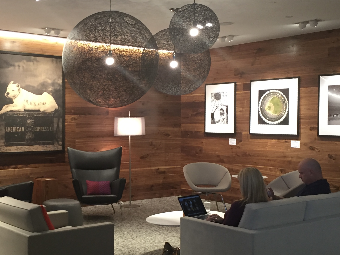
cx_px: 170
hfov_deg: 61.7
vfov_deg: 48.2
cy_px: 128
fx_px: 285
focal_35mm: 29
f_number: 2.2
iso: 125
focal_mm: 4.15
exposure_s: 1/30
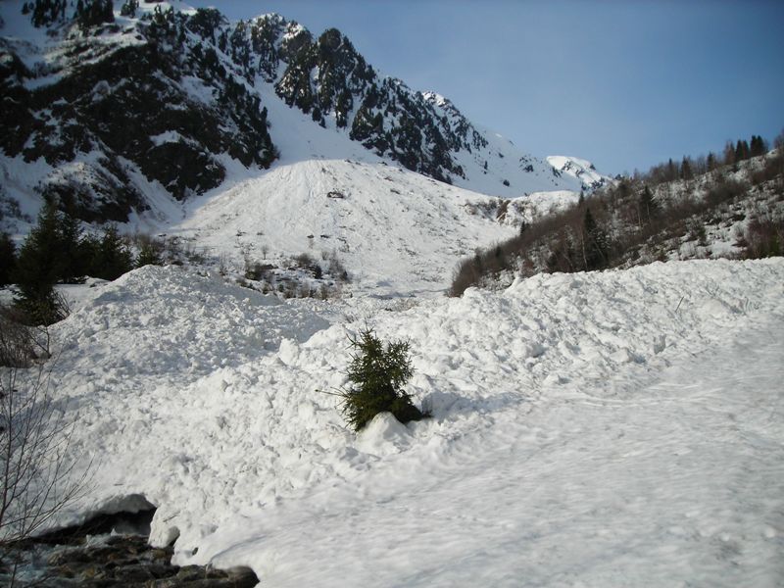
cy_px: 294
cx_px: 392
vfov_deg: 37.7
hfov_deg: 49.0
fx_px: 861
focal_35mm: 38
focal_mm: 6.3
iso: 50
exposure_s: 1/236
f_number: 6.4
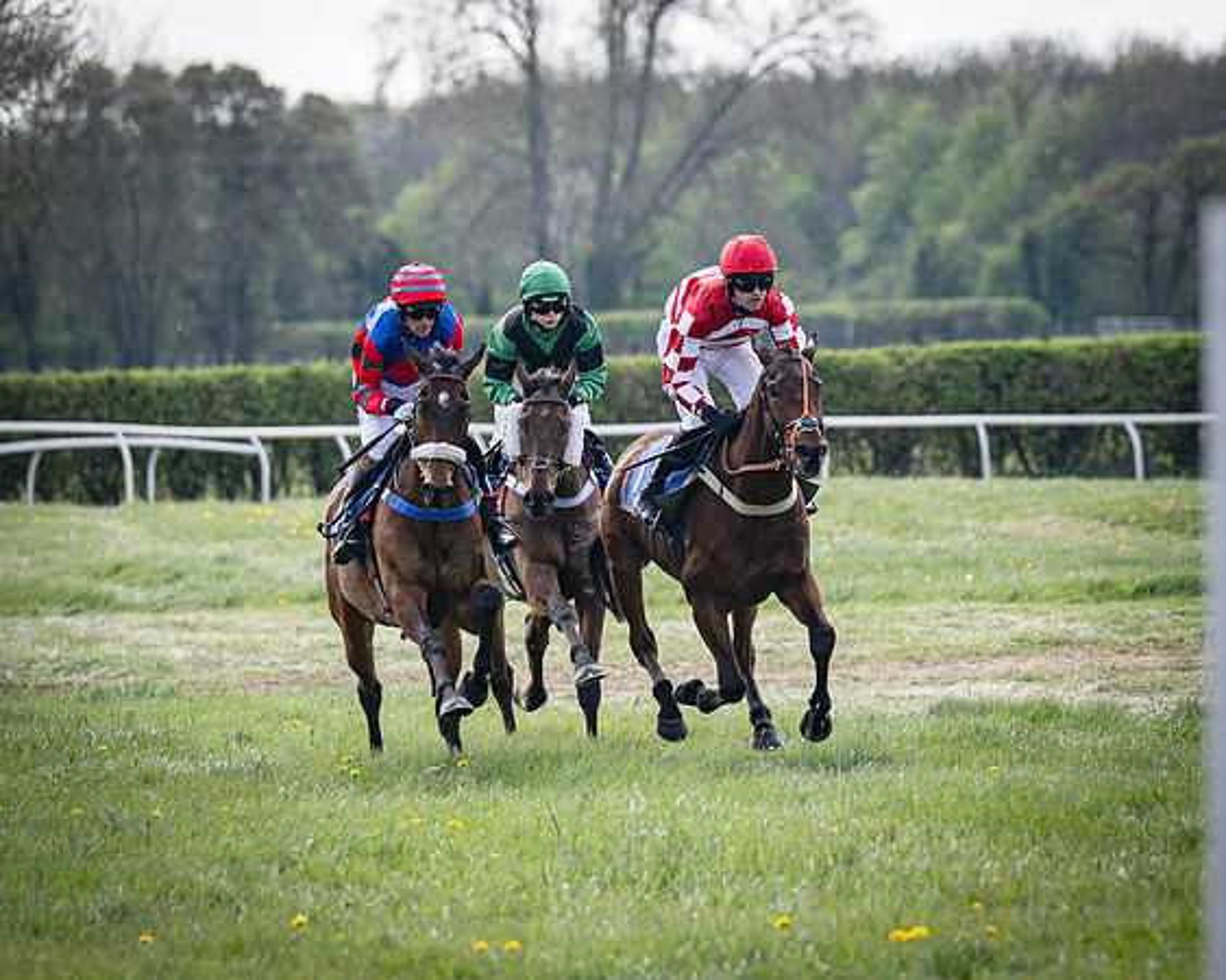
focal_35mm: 399
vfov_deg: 3.9
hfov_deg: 4.9
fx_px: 14461
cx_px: 891
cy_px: 443
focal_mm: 200
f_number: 4
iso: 400
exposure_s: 1/2000
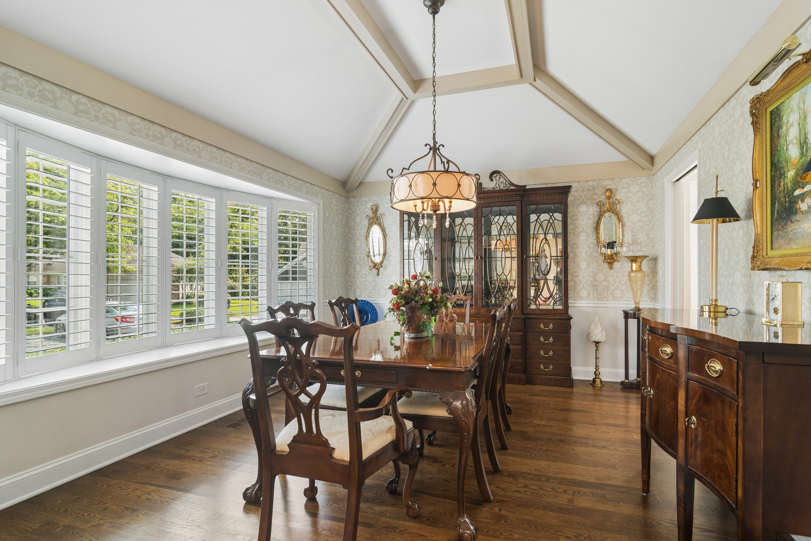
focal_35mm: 18
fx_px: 405
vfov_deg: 67.4
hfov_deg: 90.0
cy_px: 270
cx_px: 406
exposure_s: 1/8
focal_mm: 12
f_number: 8
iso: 200
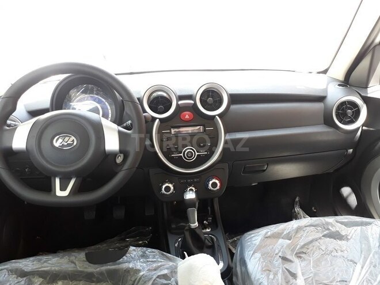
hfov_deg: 65.3
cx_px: 190
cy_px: 142
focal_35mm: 27
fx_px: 296
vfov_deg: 51.4
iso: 64
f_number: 1.9
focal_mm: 3.6
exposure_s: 1/33
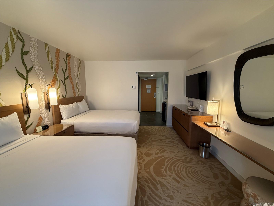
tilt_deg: -7.5
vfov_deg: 85.7
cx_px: 137
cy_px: 103
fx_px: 111
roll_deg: -0.2
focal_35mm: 14
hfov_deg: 102.1
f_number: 2.2
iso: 250
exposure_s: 1/60
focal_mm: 2.22
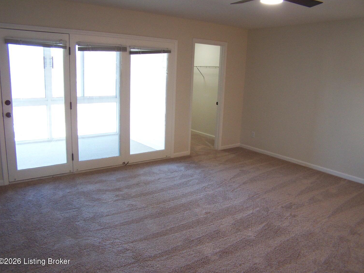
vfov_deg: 36.8
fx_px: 410
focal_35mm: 39
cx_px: 184
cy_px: 134
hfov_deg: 47.9
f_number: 2.8
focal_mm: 6.3
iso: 140
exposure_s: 1/45
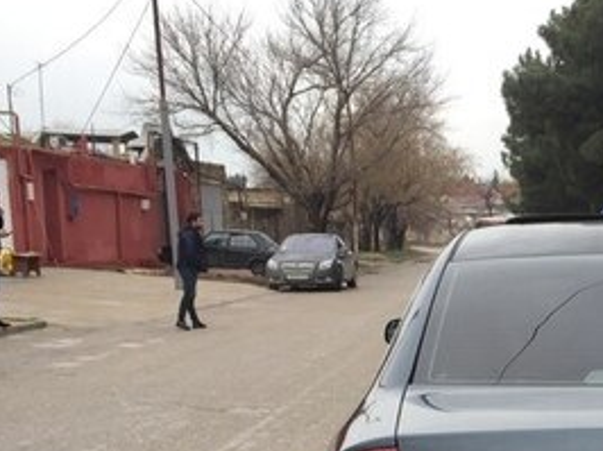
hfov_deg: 25.4
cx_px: 637
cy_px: 493
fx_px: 1253
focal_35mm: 72
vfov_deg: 19.6
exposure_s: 1/549
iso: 32
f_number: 2.2
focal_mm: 4.15
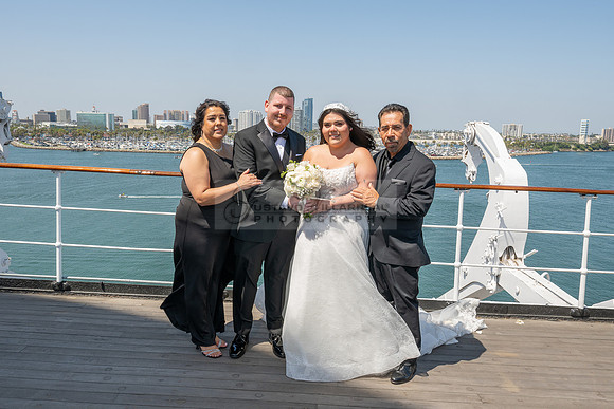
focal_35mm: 28
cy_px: 197
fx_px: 475
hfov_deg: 65.8
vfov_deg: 46.7
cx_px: 302
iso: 200
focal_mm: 24
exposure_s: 1/200
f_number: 11
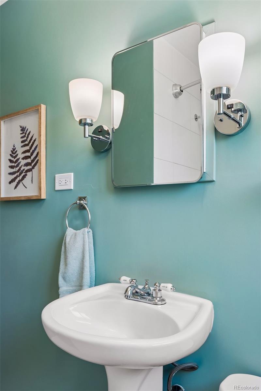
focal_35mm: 29
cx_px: 130
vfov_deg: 63.7
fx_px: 315
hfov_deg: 45.0
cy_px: 196
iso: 400
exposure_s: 1/30
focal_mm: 29
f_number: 9
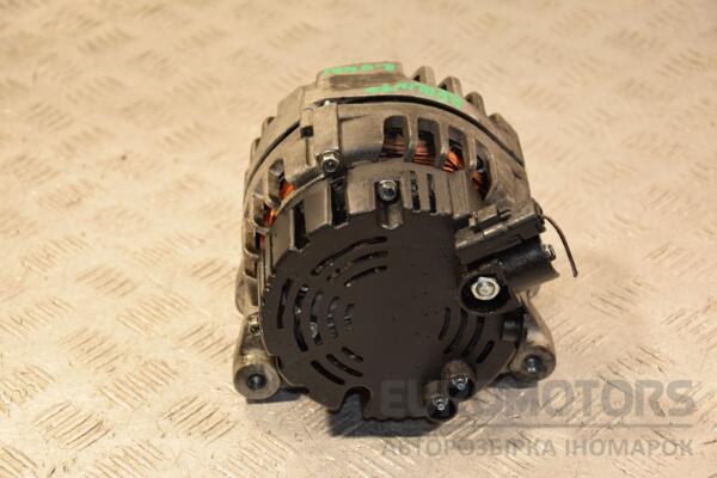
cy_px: 239
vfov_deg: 14.7
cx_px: 358
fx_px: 1852
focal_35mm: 93
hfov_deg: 21.9
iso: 800
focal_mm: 62
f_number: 5.3
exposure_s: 1/125
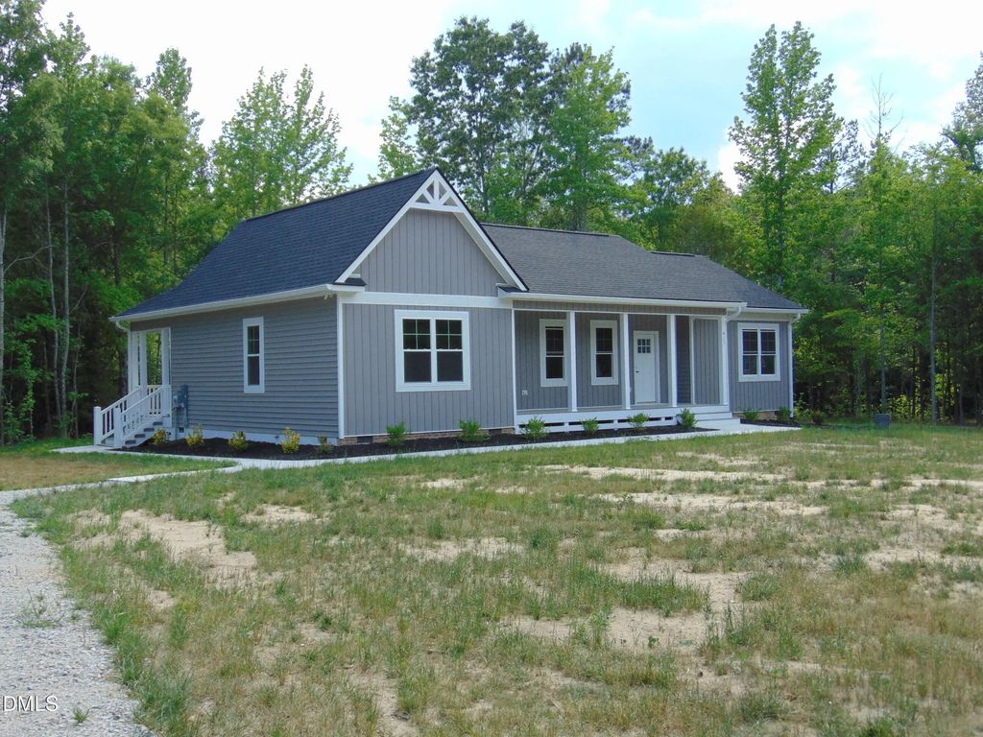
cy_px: 368
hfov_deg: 47.9
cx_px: 492
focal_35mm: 39
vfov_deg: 36.8
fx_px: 1107
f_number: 3.3
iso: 80
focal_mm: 6.9
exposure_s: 1/500
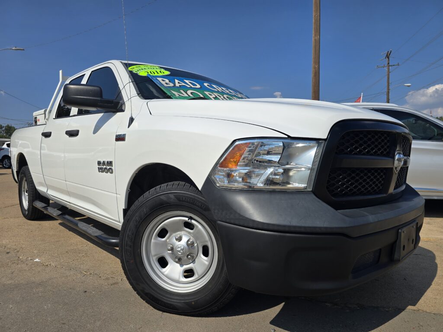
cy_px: 166
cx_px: 222
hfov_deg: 73.9
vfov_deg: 58.9
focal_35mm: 23
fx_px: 294
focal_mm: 6.3
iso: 12
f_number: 1.7
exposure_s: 1/1533
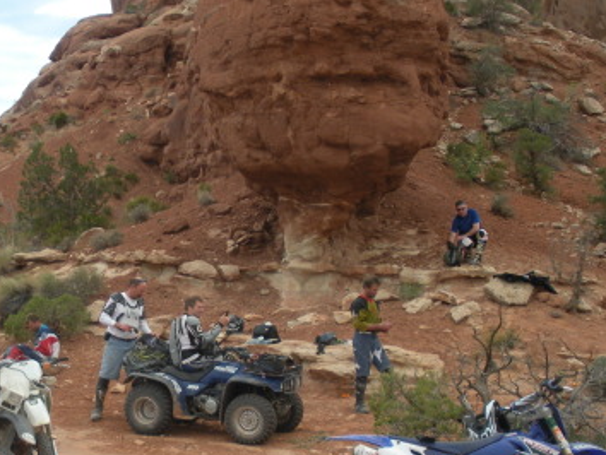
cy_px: 274
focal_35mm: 65
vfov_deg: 22.6
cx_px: 199
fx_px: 1139
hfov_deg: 29.6
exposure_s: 1/479
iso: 64
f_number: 3.5
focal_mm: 6.3
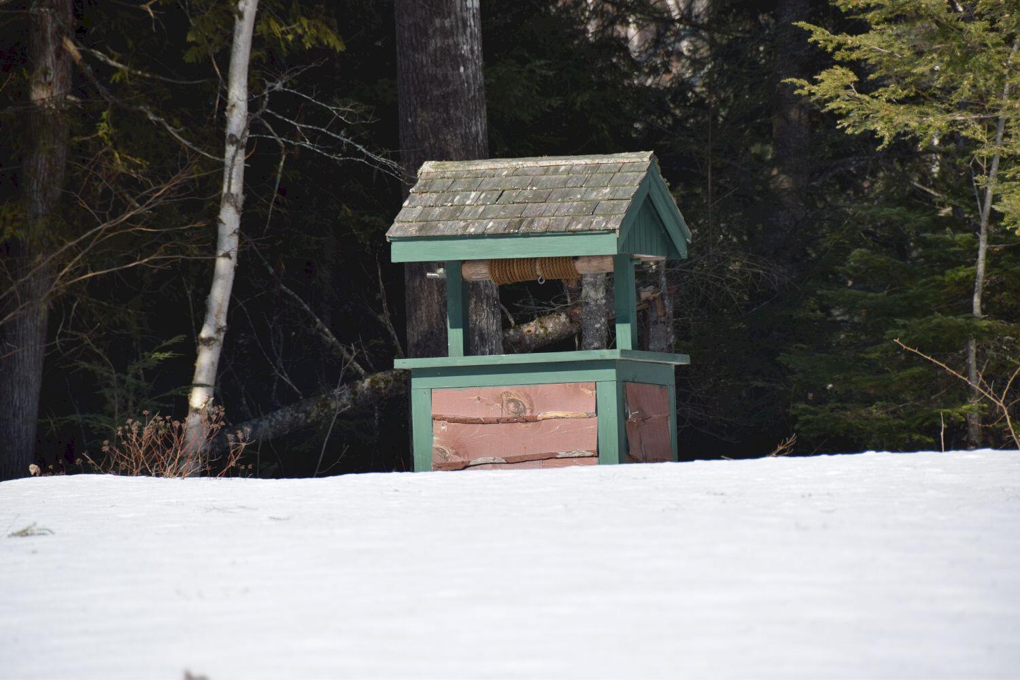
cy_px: 340
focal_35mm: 300
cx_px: 510
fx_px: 8499
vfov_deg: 4.6
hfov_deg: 6.9
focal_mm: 200
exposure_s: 1/800
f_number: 7.1
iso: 200
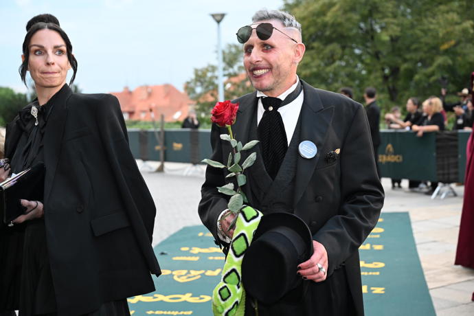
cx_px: 237
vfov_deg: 24.2
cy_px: 158
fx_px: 737
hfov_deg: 35.6
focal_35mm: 56
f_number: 4.5
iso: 2000
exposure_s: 1/500
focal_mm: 56
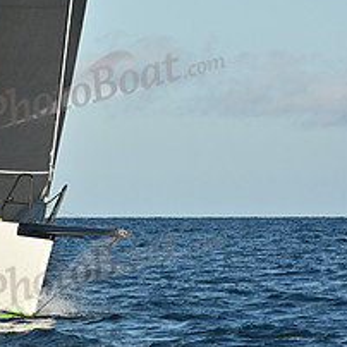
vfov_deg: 4.2
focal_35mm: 414
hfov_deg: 4.2
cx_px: -105
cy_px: 200
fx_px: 4695
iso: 800
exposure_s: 1/1250
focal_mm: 170
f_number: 14
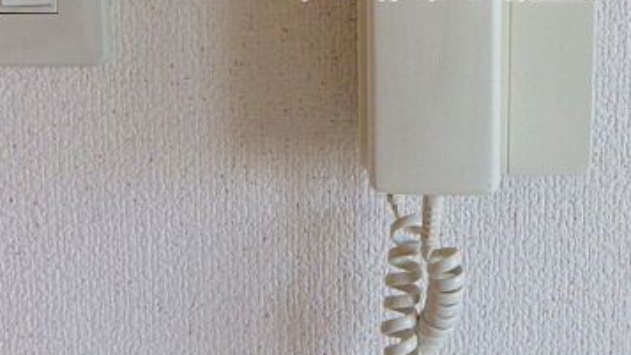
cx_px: 415
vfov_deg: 26.0
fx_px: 720
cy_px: -19
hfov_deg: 46.7
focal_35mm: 43
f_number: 3.1
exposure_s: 1/45
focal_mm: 4
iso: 100
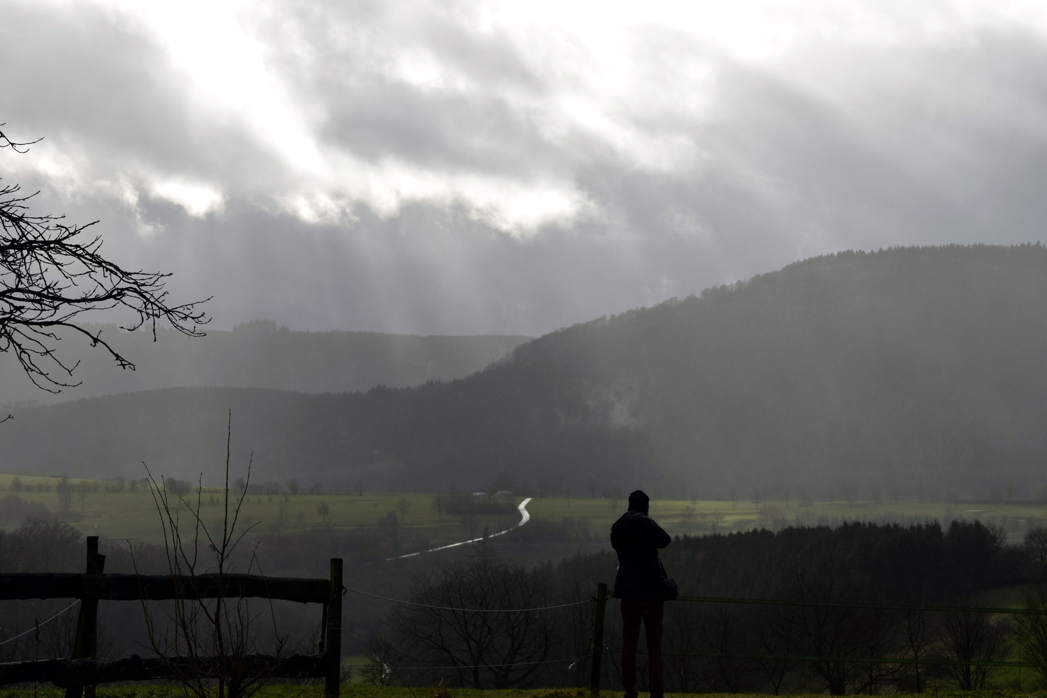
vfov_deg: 14.7
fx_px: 2704
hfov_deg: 21.9
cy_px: 349
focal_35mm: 93
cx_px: 524
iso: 250
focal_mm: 62
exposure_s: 1/500
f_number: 11
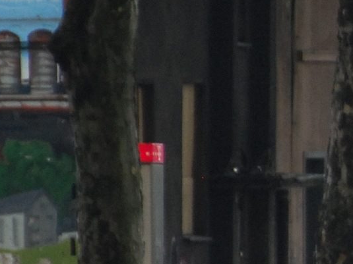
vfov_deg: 0.8
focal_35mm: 1783
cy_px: 139
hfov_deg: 1.1
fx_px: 18178
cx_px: 938
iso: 500
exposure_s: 1/500
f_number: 5.6
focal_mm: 220
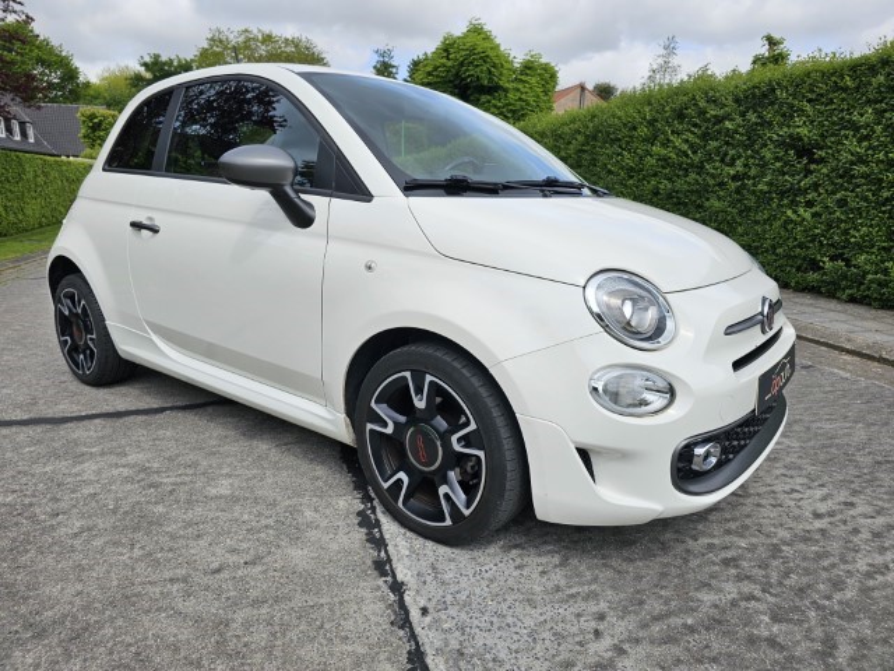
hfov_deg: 73.9
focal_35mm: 23
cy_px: 336
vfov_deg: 58.9
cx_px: 447
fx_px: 594
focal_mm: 6.3
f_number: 1.7
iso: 10
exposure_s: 1/876
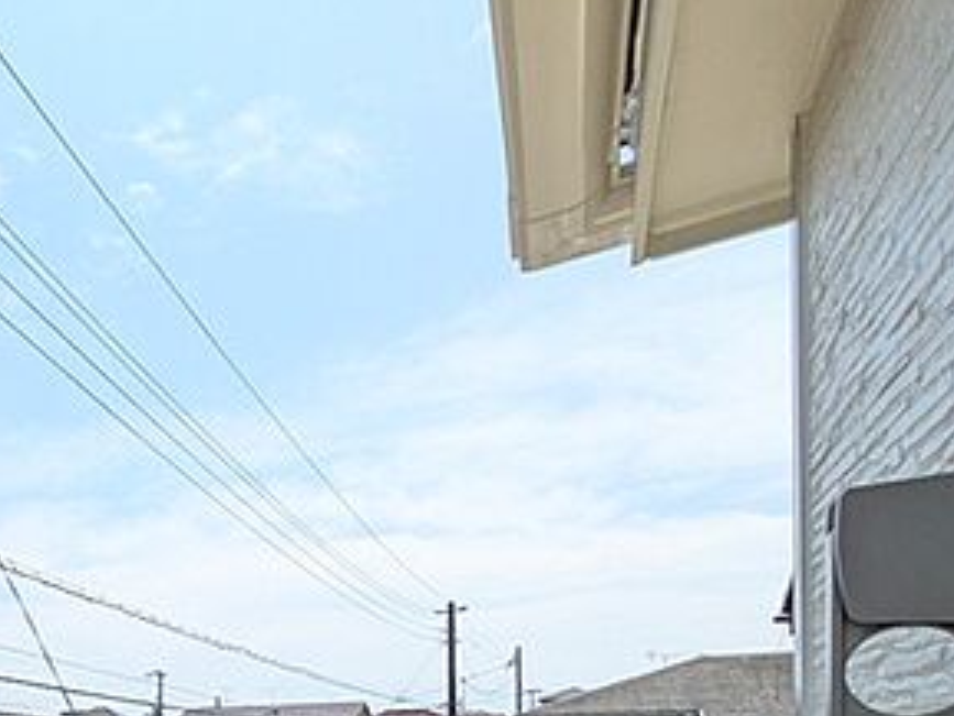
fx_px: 827
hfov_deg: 48.4
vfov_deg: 39.6
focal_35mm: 30
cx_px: -17
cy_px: 757
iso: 72
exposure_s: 1/2049
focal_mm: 1.83
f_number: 2.2
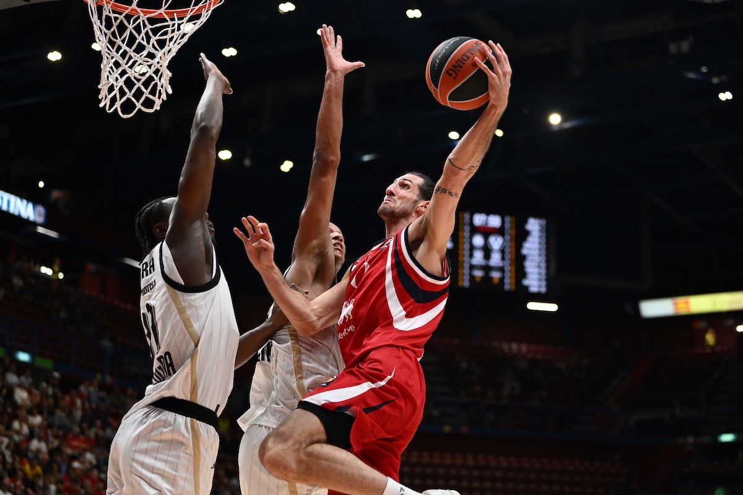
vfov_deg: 19.5
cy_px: 248
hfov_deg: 28.8
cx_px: 372
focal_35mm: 70
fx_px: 1445
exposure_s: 1/1250
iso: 2500
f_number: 2.8
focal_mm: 70
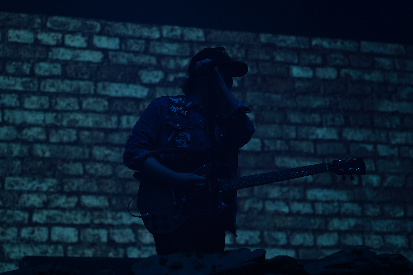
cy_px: 138
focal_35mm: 105
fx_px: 1204
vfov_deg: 13.0
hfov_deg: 19.5
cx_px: 206
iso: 125
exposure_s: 1/125
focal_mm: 105
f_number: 4
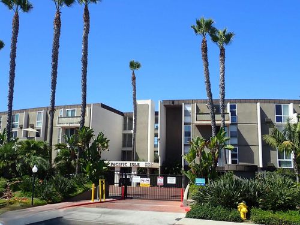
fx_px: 303
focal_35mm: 35
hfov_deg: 52.6
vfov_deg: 40.7
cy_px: 112
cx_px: 150
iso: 100
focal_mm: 6.42
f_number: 3.5
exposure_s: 1/1000
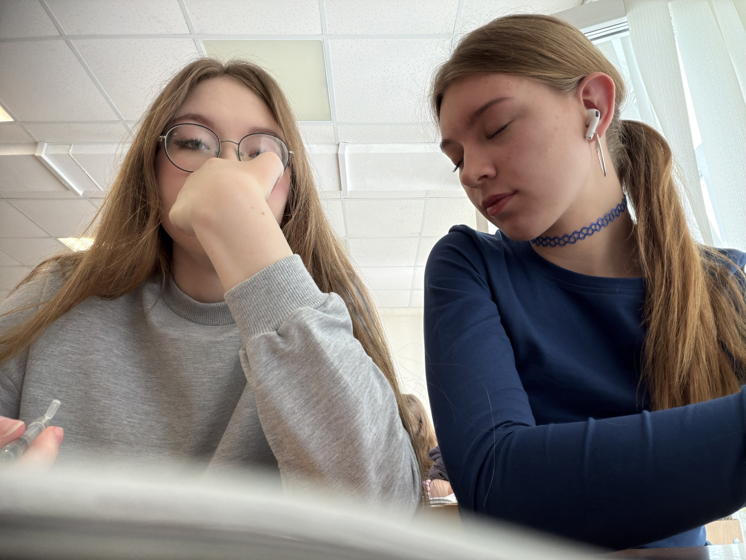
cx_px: 373
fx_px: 496
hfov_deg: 73.9
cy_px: 280
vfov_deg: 58.9
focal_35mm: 23
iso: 80
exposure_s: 1/111
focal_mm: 2.71
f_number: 1.9
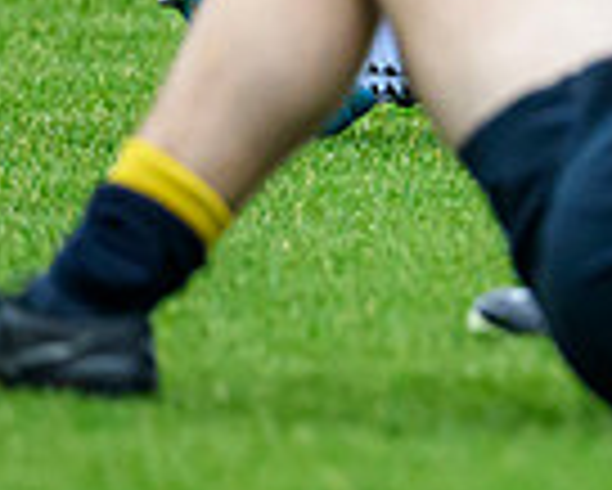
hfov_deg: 0.8
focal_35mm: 2418
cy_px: 105
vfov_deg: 0.6
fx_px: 43828
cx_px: 1879
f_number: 3.5
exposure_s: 1/2500
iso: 3200
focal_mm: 400
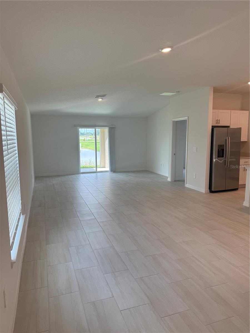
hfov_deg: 56.8
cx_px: 125
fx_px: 231
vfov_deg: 71.6
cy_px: 166
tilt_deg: -7.1
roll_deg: -0.1
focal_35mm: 24
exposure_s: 1/240
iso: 100
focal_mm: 6.76
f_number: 1.78
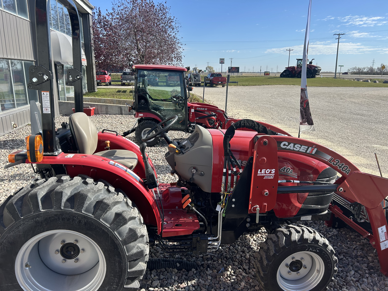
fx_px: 291
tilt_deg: -14.9
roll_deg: -1.7
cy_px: 146
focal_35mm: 26
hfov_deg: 67.3
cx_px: 194
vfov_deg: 53.1
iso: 50
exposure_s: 1/2457
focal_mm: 5.7
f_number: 1.5
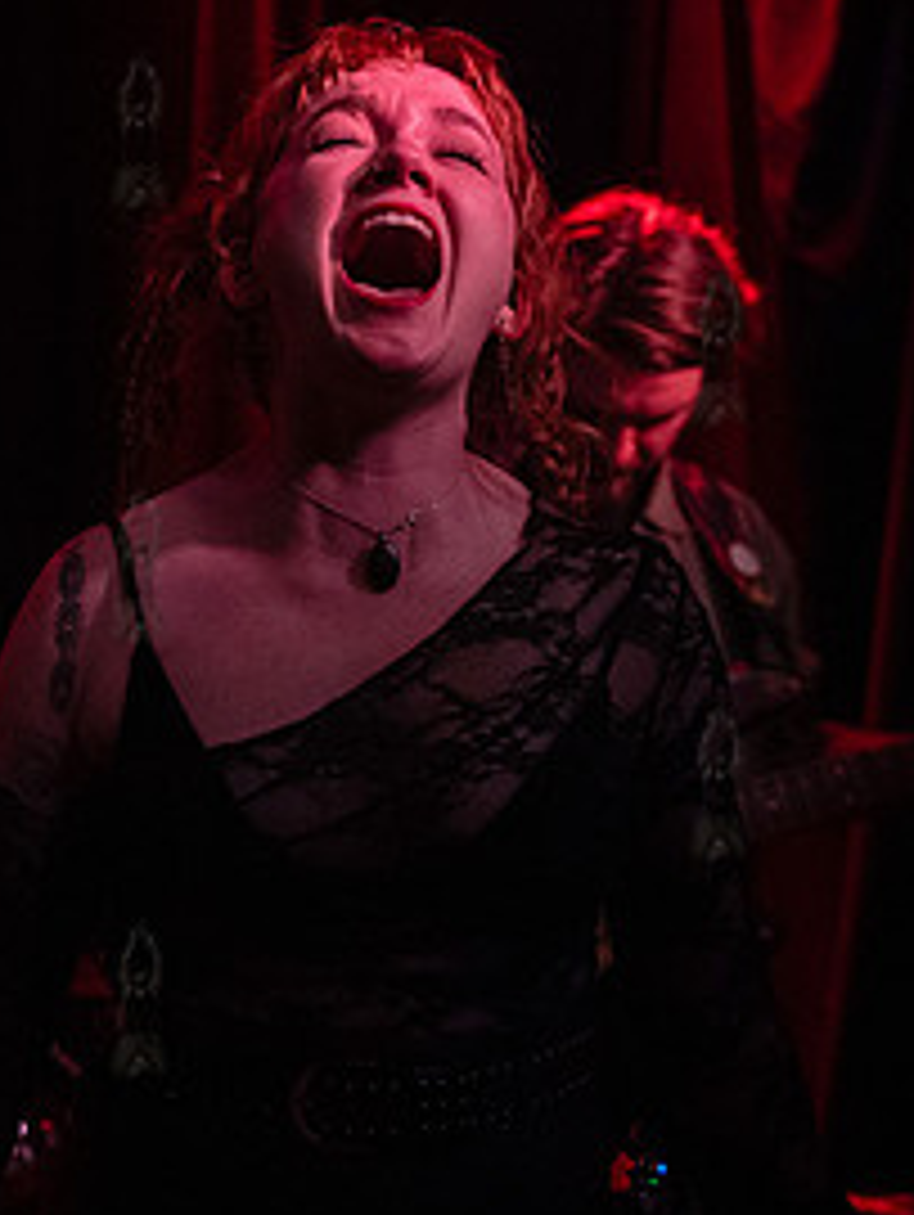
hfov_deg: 21.9
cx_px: 135
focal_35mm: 66
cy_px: 562
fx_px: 2320
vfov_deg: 29.4
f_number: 3.2
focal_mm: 32
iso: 10000
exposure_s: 1/400
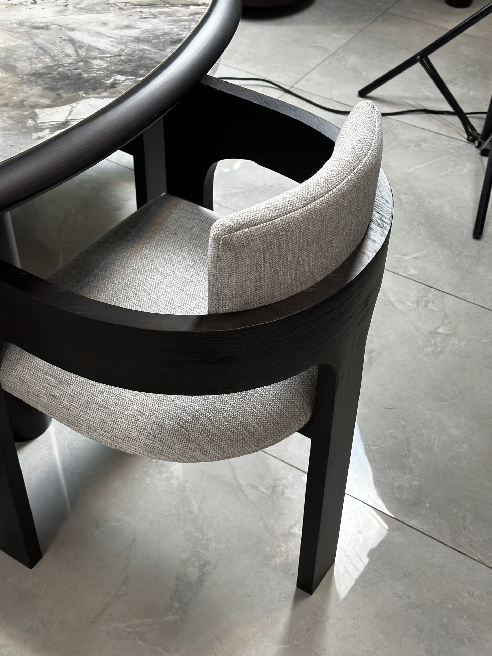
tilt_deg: -42.7
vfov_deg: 39.7
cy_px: 328
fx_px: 910
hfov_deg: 30.3
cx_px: 246
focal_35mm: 48
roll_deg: -0.5
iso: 160
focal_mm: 6.86
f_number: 1.78
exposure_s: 1/100
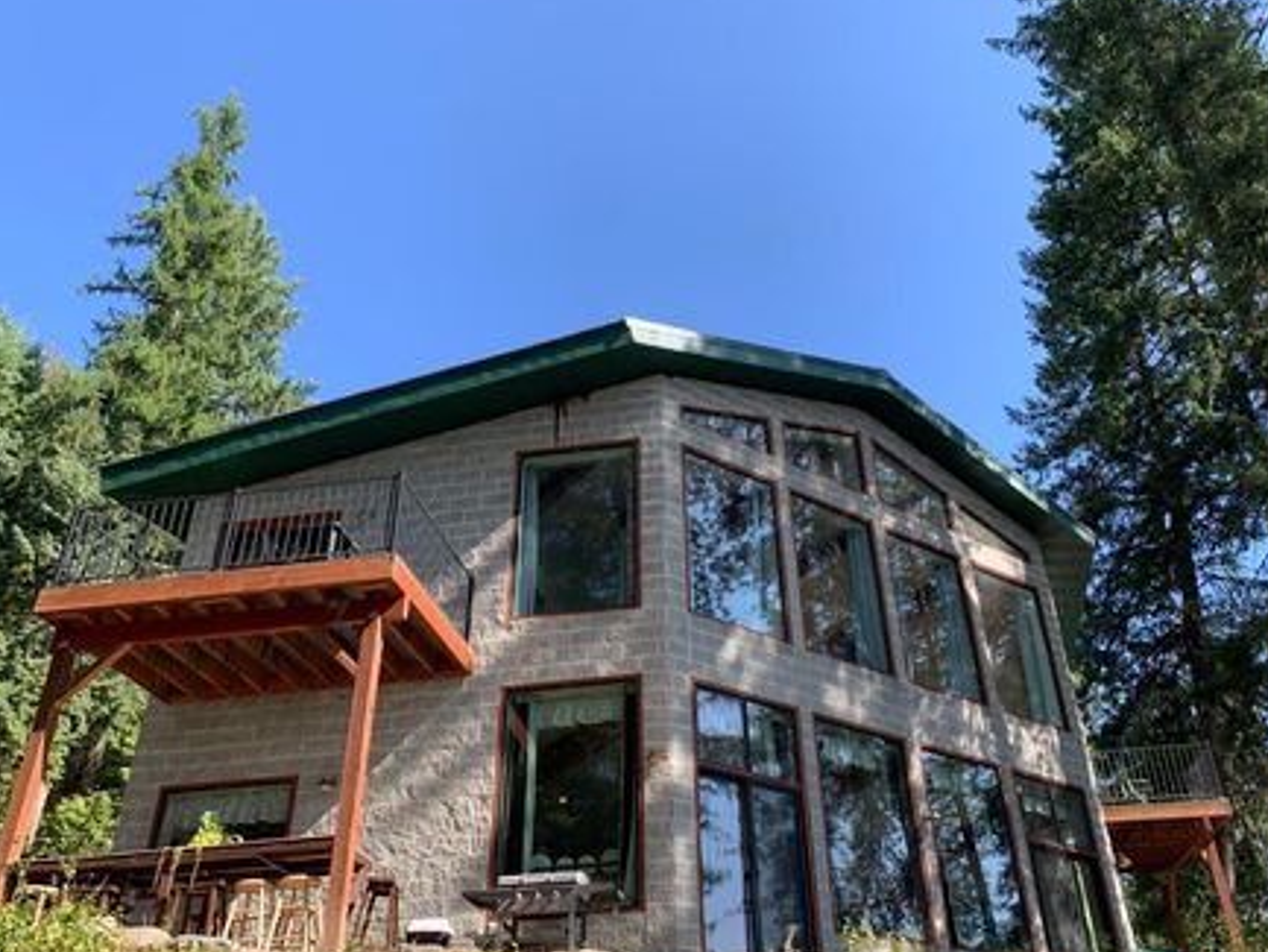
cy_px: 505
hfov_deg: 59.9
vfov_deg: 46.8
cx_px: 679
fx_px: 1099
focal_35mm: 30
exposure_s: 1/716
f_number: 1.8
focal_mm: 4.25
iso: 25
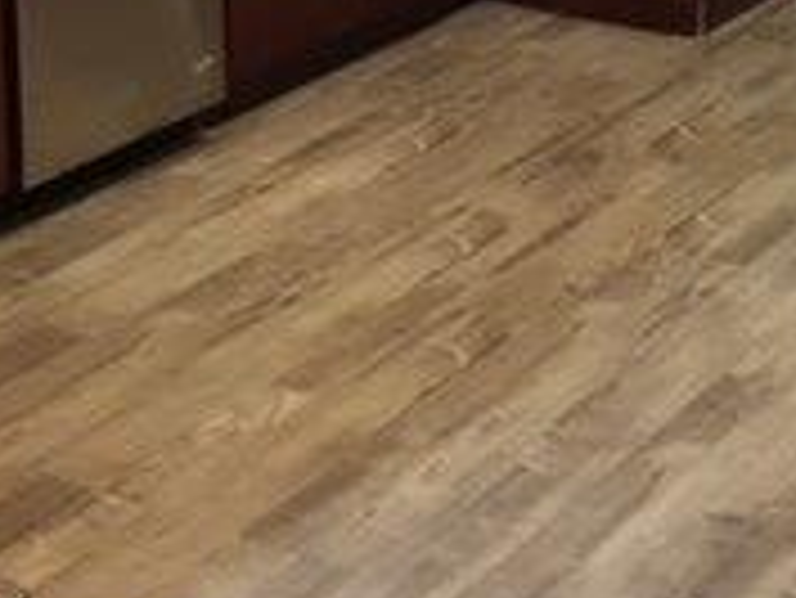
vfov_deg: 13.5
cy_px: -207
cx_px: 414
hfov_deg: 18.7
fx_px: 2416
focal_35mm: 105
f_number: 2.2
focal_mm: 4.15
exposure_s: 1/30
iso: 80
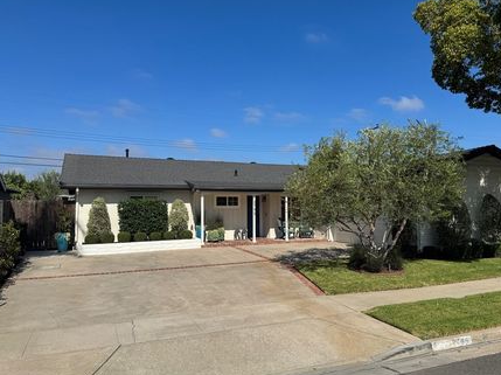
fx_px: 405
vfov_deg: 49.7
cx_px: 273
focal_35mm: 28
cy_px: 188
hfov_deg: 63.4
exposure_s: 1/7092
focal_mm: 6.76
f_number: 1.78
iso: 80
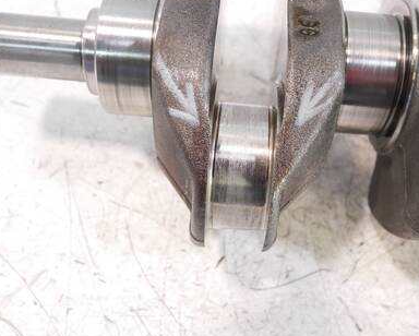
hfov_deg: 46.7
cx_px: 237
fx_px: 484
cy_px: 189
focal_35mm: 39
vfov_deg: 38.2
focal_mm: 16
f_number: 3.9
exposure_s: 1/60
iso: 1600
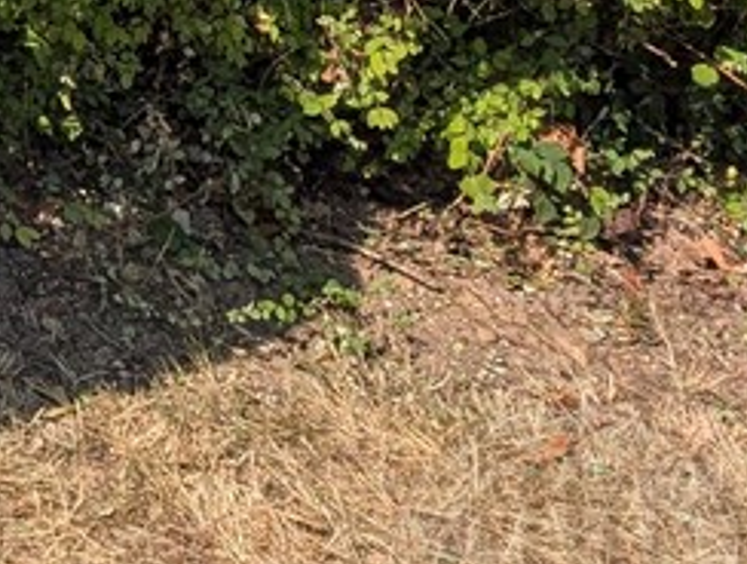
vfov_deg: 10.5
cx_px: -1197
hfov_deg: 11.8
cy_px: -696
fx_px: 2724
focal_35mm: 126
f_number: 1.68
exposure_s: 1/9346
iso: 20
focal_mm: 6.9
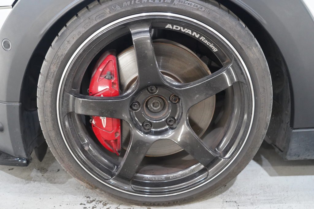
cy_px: 104
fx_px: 305
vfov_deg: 37.9
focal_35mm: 35
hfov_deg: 54.4
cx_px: 157
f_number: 5
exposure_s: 1/160
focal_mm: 35
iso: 6400
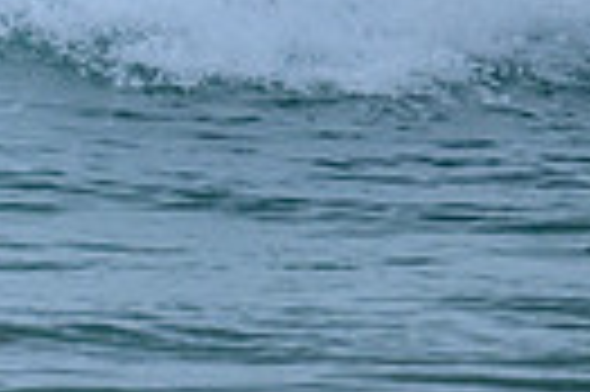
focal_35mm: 3399
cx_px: -1123
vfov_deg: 0.4
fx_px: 55636
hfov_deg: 0.6
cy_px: -623
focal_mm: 560
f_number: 8
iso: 800
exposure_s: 1/2000
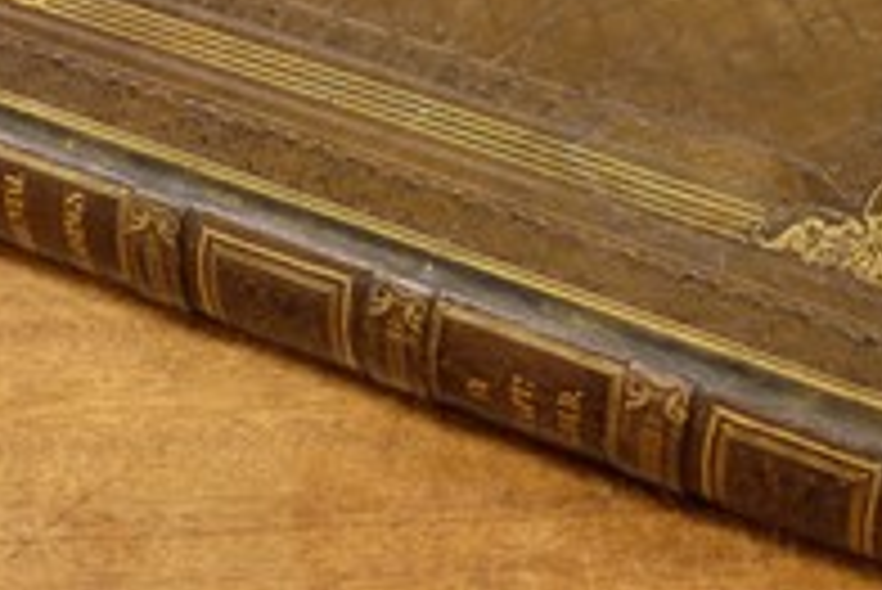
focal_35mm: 108
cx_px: 454
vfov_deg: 12.6
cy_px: 41
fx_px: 2648
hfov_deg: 18.9
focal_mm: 35
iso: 2500
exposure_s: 1/160
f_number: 3.2
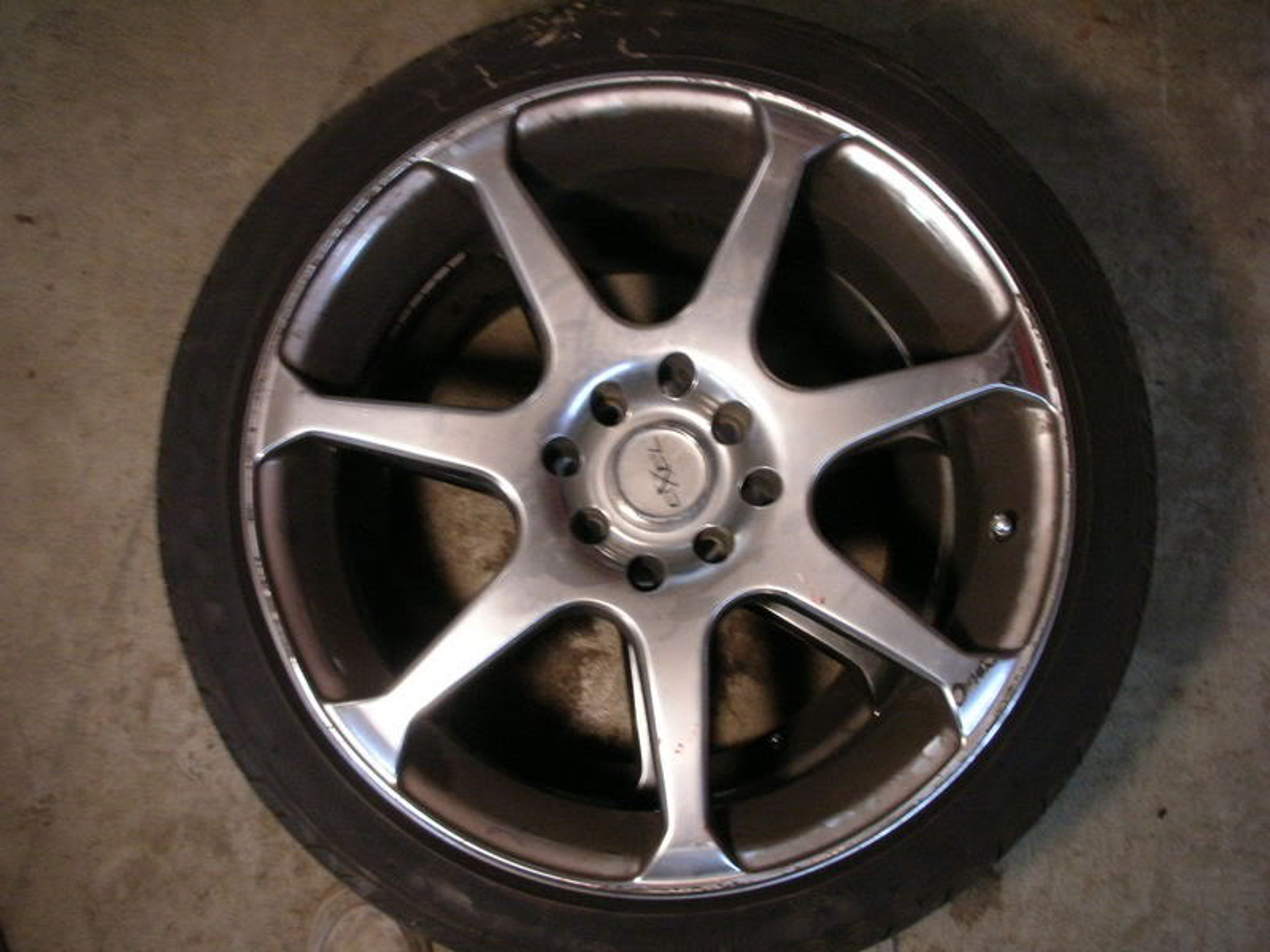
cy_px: 476
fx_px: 1284
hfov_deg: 52.6
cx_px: 635
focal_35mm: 35
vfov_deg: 40.7
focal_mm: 5.8
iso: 189
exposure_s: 1/3.9
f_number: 3
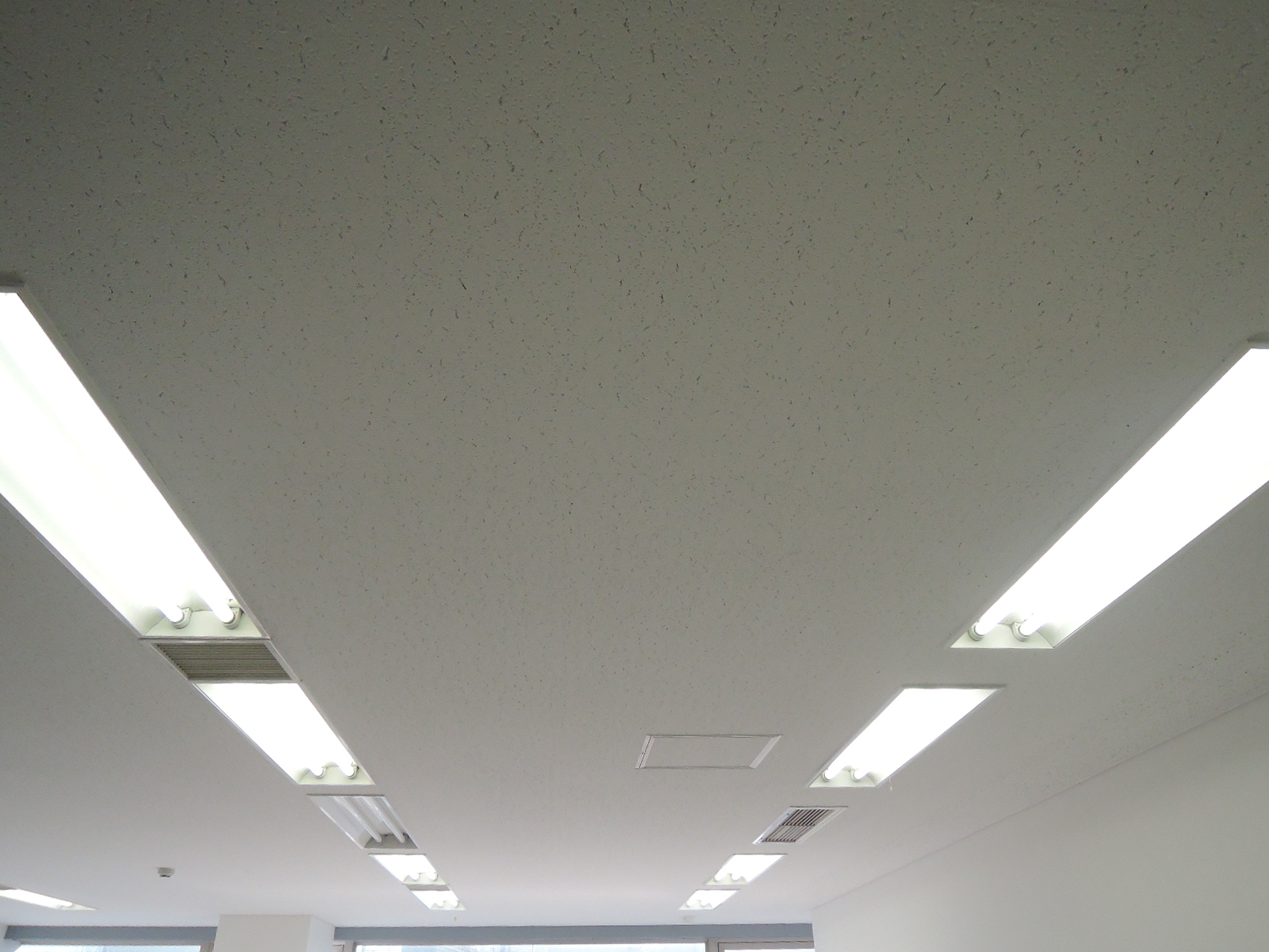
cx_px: 634
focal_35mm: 24
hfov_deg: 71.6
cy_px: 476
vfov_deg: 56.8
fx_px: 880
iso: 800
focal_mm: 5.1
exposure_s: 1/1000
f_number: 2.8
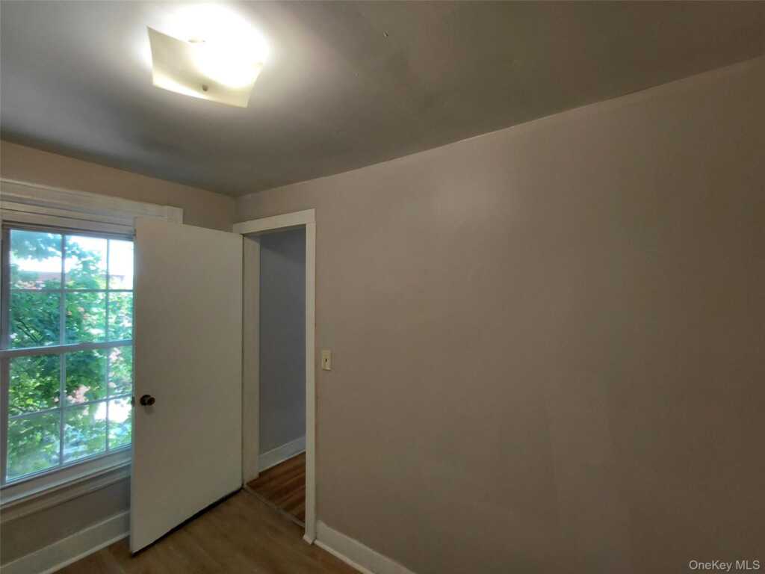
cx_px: 382
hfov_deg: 94.5
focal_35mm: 16
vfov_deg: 78.1
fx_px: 354
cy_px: 287
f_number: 2.2
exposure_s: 1/60
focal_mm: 1.64
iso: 80
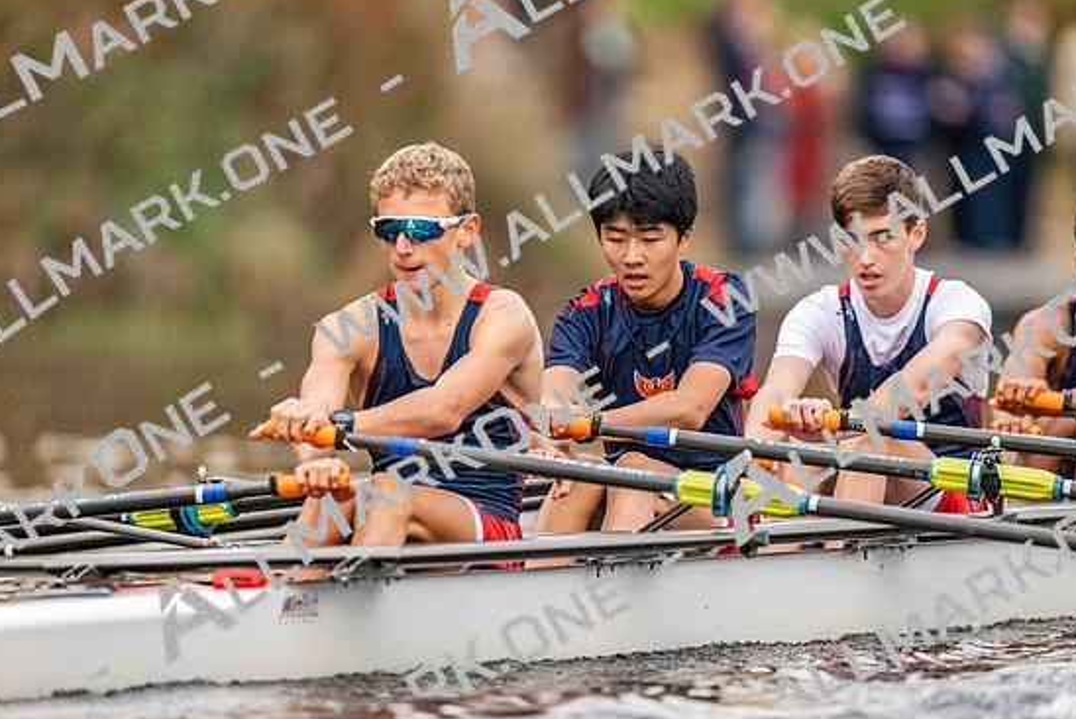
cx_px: 558
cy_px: 360
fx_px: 18989
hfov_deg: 3.2
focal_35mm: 635
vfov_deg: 2.2
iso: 8000
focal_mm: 600
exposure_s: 1/2500
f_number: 4
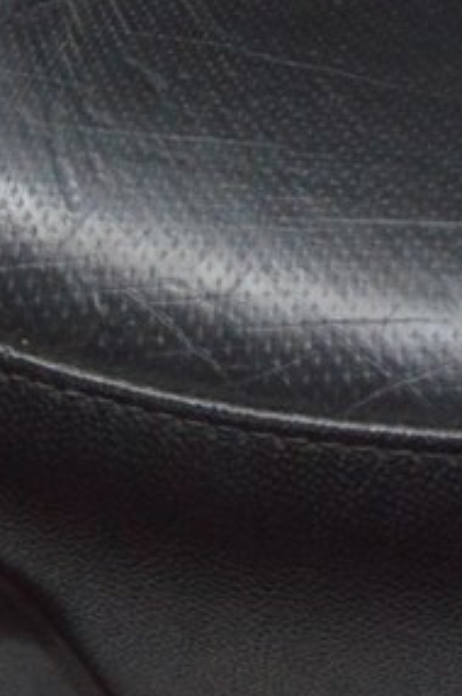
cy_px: -52
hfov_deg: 10.1
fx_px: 2489
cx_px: 798
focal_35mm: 129
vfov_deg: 15.5
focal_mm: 24
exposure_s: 1/15
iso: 6400
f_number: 20
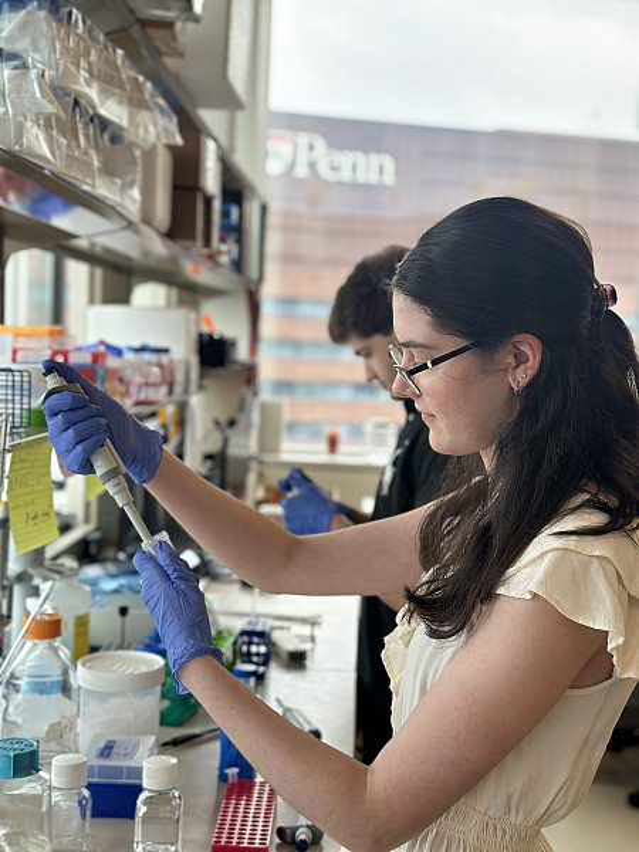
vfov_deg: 39.7
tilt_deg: -3.1
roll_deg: -2.6
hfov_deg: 30.3
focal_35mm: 48
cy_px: 426
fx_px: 1181
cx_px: 320
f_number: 1.78
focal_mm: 6.86
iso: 80
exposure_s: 1/215
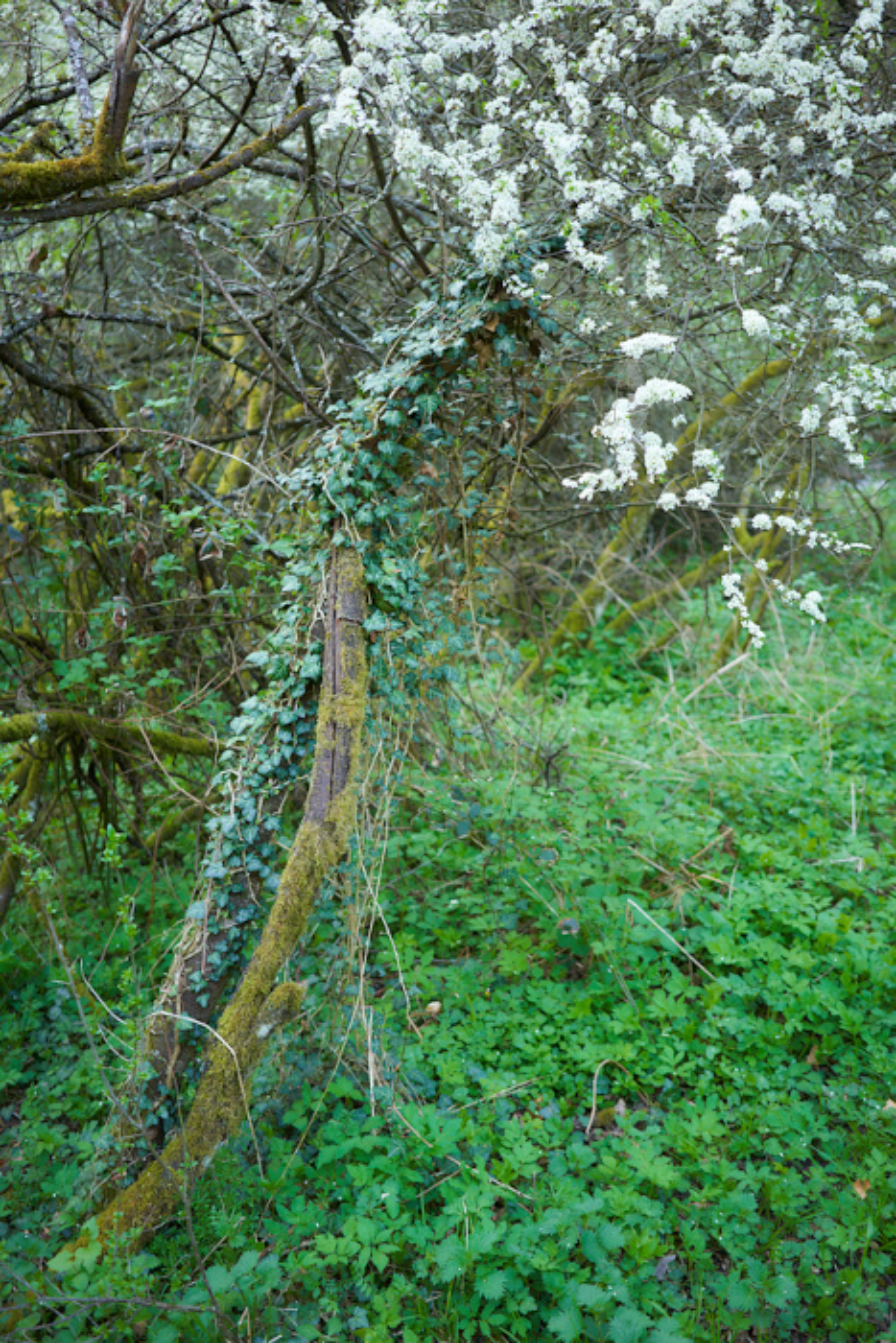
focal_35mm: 35
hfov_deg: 37.9
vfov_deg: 54.4
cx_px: 448
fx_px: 1306
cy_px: 672
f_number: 2.8
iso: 100
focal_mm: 35
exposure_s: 1/13
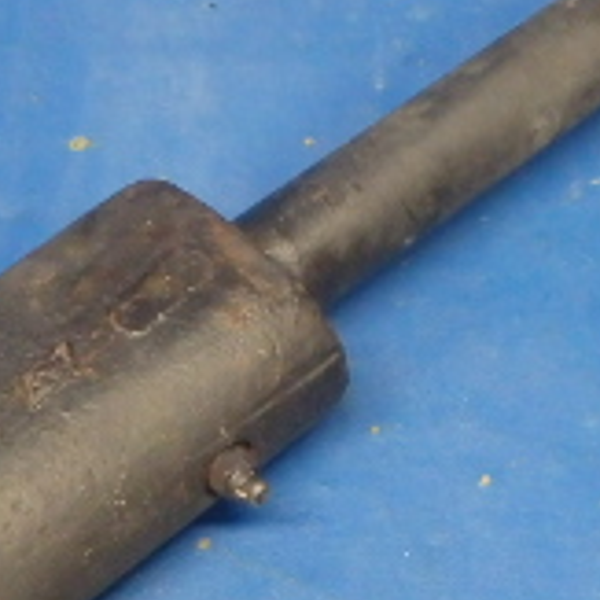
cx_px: 416
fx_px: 1902
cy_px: 361
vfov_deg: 17.9
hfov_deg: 17.9
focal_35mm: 97
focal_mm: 5
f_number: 3.9
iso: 800
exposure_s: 1/25
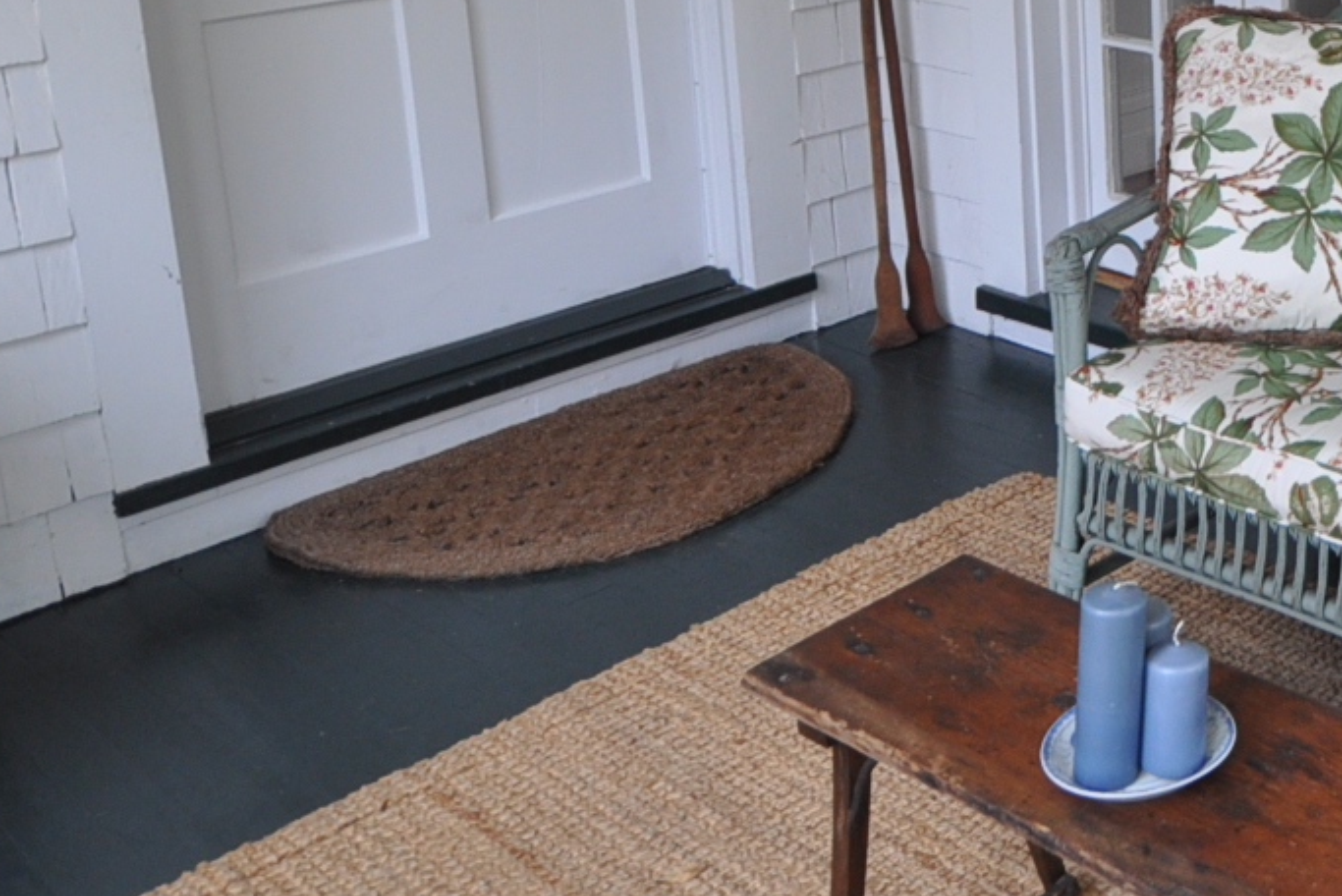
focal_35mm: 47
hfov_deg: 35.3
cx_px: 1511
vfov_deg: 26.7
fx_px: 1753
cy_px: -57
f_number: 4.5
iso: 400
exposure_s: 1/80
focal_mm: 10
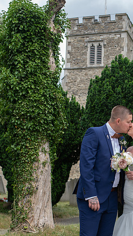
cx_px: 117
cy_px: 138
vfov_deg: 32.3
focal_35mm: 65
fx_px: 407
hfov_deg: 18.3
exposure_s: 1/500
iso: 100
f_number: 3.5
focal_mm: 35
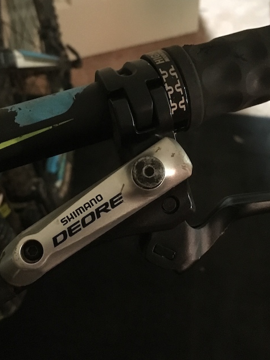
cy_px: 133
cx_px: 122
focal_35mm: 47
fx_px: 489
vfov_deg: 40.1
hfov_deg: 30.9
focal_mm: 4.15
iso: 400
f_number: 2.2
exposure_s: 1/15
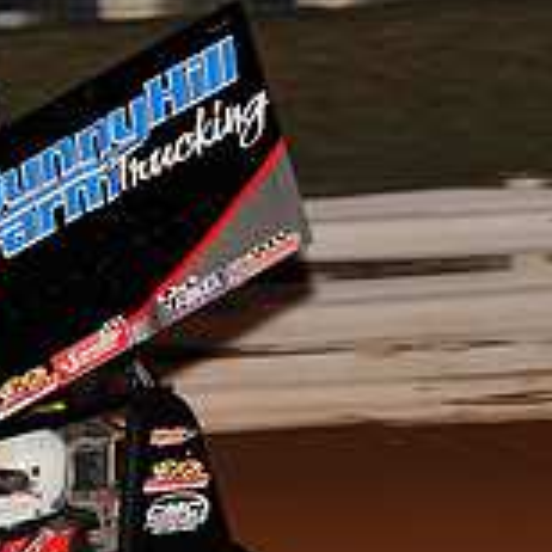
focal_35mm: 385
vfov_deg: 4.5
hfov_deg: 4.5
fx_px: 6946
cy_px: 427
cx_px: -211
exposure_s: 1/250
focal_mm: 120
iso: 500
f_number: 5.6
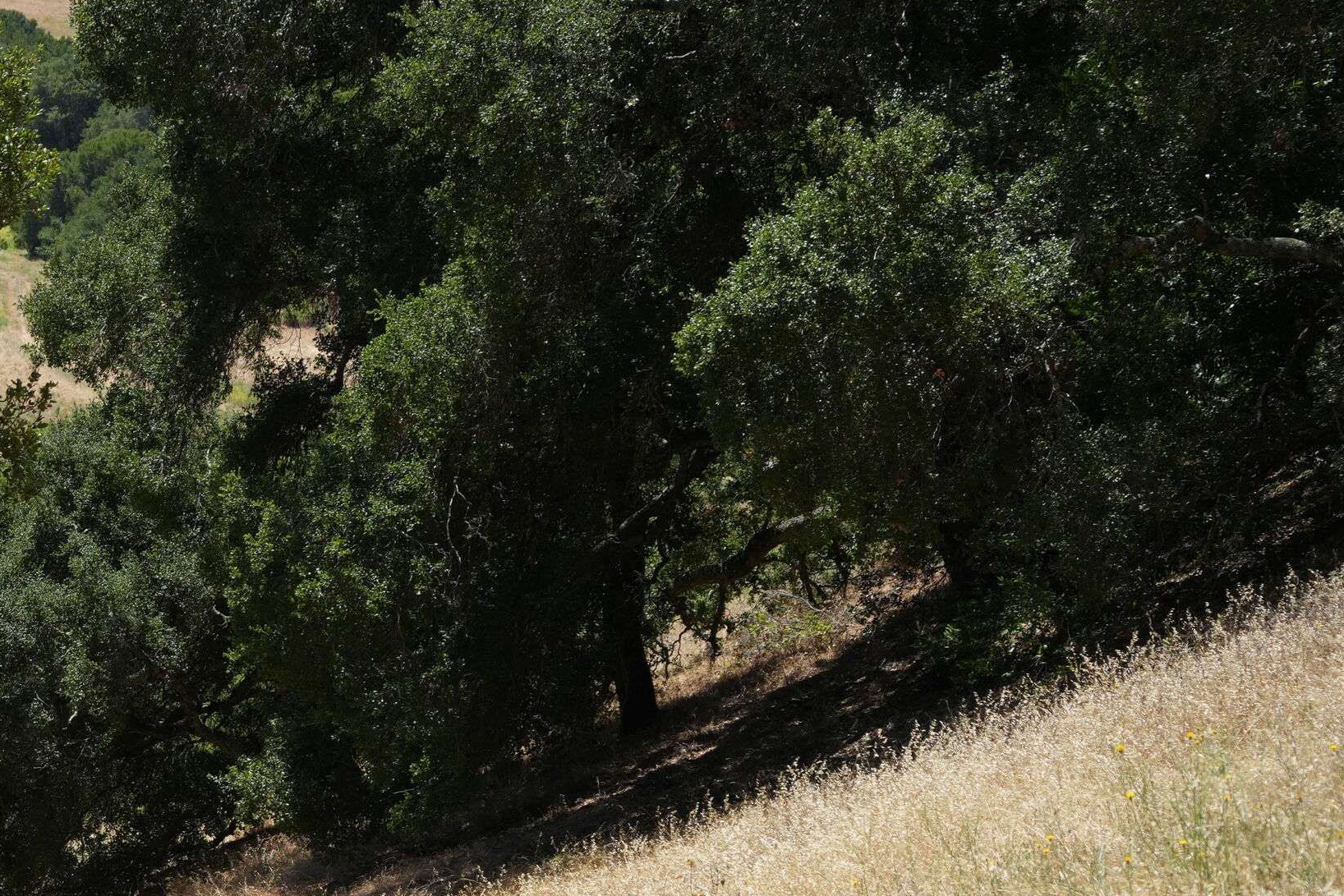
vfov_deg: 10.3
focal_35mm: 132
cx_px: -186
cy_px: 938
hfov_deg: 15.1
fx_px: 4928
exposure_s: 1/1250
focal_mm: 50
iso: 250
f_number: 4.5
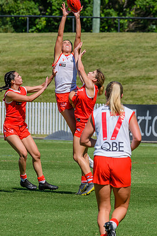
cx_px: 54
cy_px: 116
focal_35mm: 552
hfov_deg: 2.5
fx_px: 3617
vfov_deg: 3.7
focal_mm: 280
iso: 800
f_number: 9
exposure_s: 1/2000
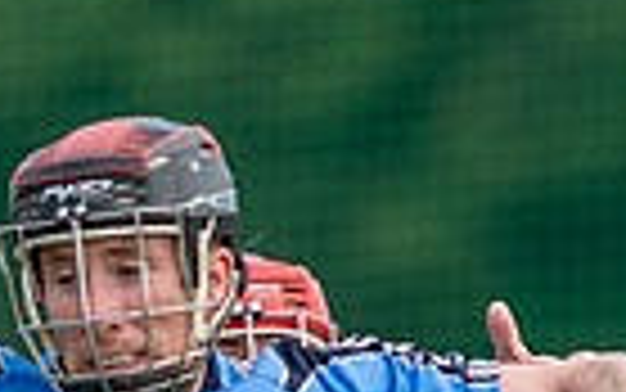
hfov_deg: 0.8
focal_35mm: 2485
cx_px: 565
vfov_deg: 0.5
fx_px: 42413
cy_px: 462
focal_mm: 300
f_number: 2.8
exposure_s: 1/1250
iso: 110
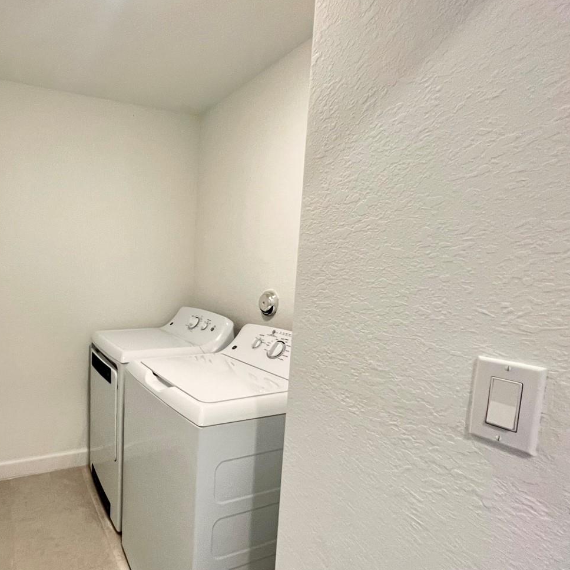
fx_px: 354
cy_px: 309
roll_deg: -1.4
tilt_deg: -6.5
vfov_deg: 77.5
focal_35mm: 19
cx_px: 152
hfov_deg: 73.0
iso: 200
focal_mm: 1.57
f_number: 1.8
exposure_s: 1/60
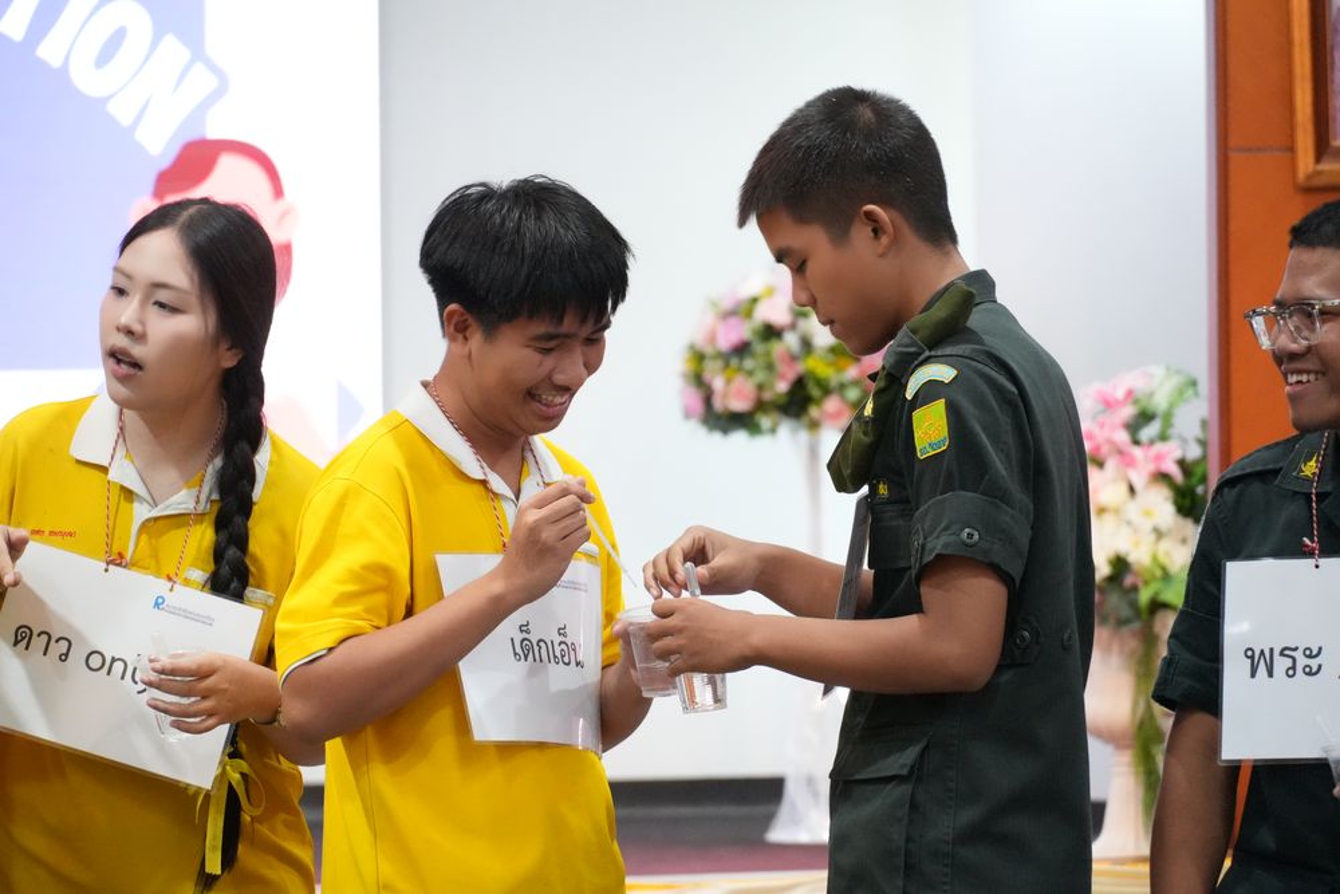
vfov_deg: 6.8
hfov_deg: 10.2
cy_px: 447
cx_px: 670
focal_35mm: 202
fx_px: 7538
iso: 6400
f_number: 5.6
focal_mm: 135
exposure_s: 1/125
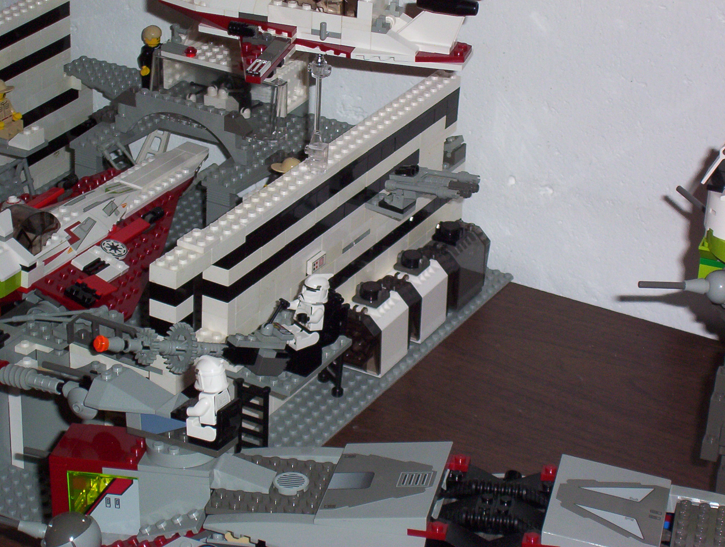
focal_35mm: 108
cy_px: 274
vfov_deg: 13.8
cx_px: 362
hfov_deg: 18.2
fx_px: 2267
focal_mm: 16.61
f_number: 4.72
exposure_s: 1/90
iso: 140
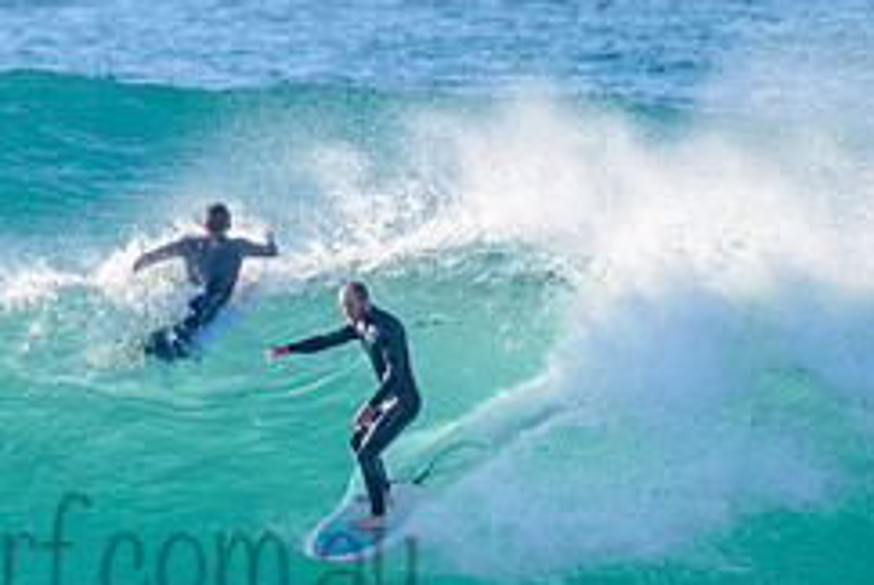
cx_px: 273
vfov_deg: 0.9
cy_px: 469
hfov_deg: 1.4
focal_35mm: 1467
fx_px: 35658
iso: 320
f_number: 5.6
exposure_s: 1/2000
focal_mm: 500
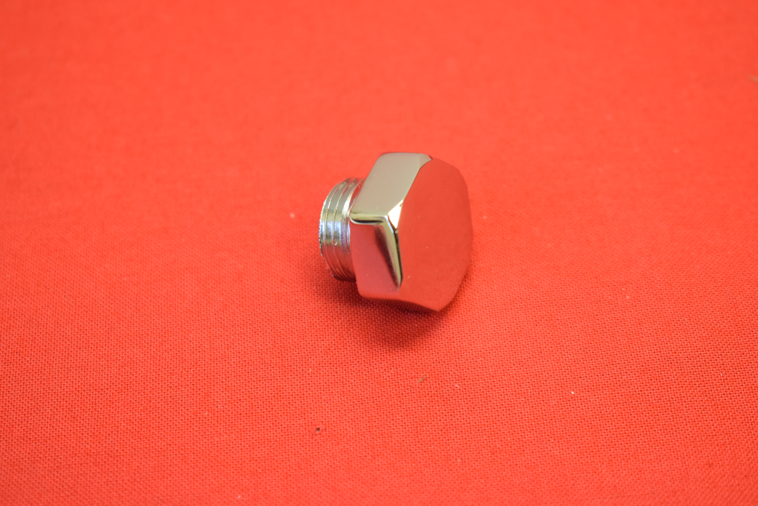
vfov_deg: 16.6
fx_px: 1737
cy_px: 253
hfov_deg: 24.6
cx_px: 379
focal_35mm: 82
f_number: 5.6
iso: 1250
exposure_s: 1/60
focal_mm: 55
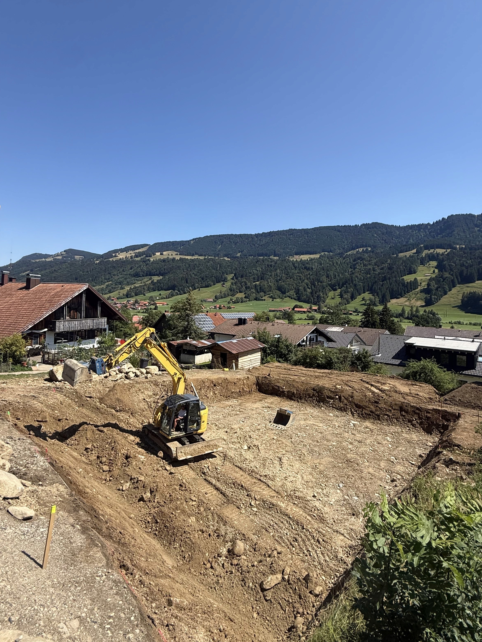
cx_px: 248
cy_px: 297
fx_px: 334
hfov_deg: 71.6
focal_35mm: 18
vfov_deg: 87.6
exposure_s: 1/1795
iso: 50
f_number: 2.2
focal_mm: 2.22
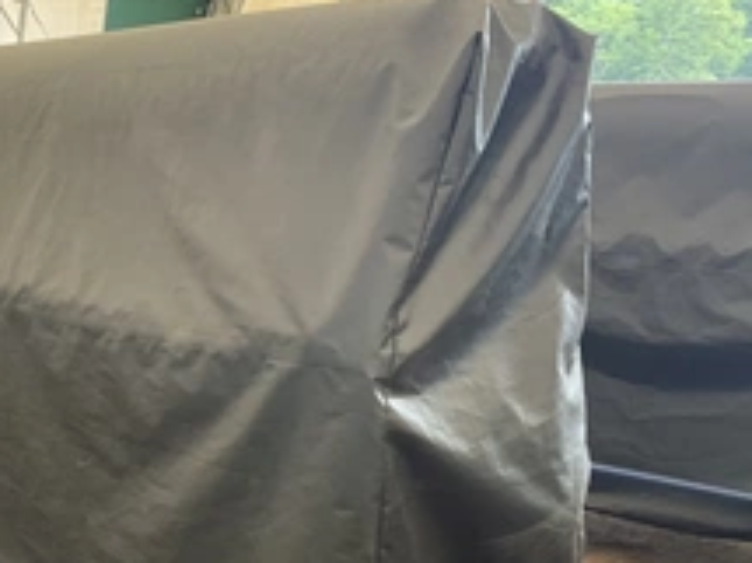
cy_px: 430
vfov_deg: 26.6
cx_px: 80
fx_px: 1172
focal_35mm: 54
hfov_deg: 33.7
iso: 64
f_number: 1.8
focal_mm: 3
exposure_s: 1/89
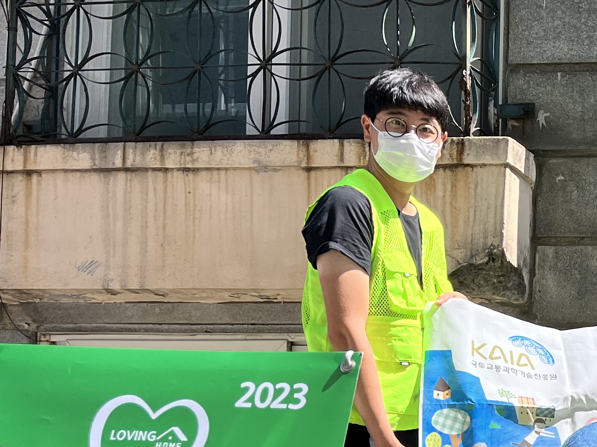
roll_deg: -1.7
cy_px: 506
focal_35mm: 74
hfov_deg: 22.8
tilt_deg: -0.1
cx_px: 823
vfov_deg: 19.0
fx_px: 1276
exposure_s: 1/1802
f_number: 1.6
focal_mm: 5.1
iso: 50
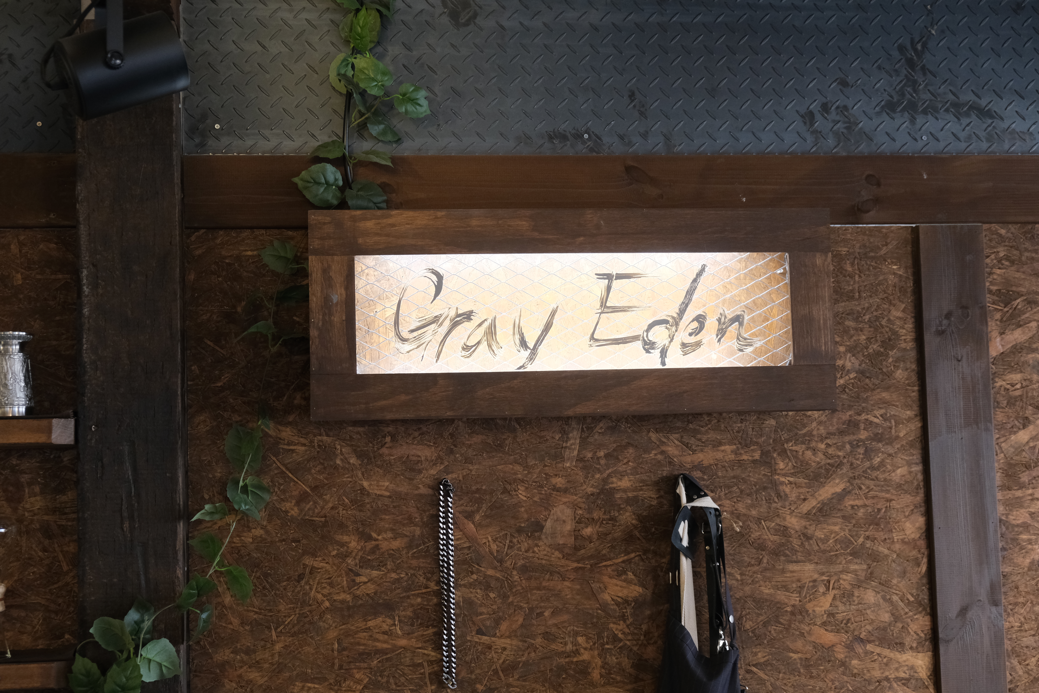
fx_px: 1616
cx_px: 520
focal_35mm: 56
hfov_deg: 35.6
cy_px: 346
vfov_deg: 24.2
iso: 1600
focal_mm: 37.4
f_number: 4
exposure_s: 1/85
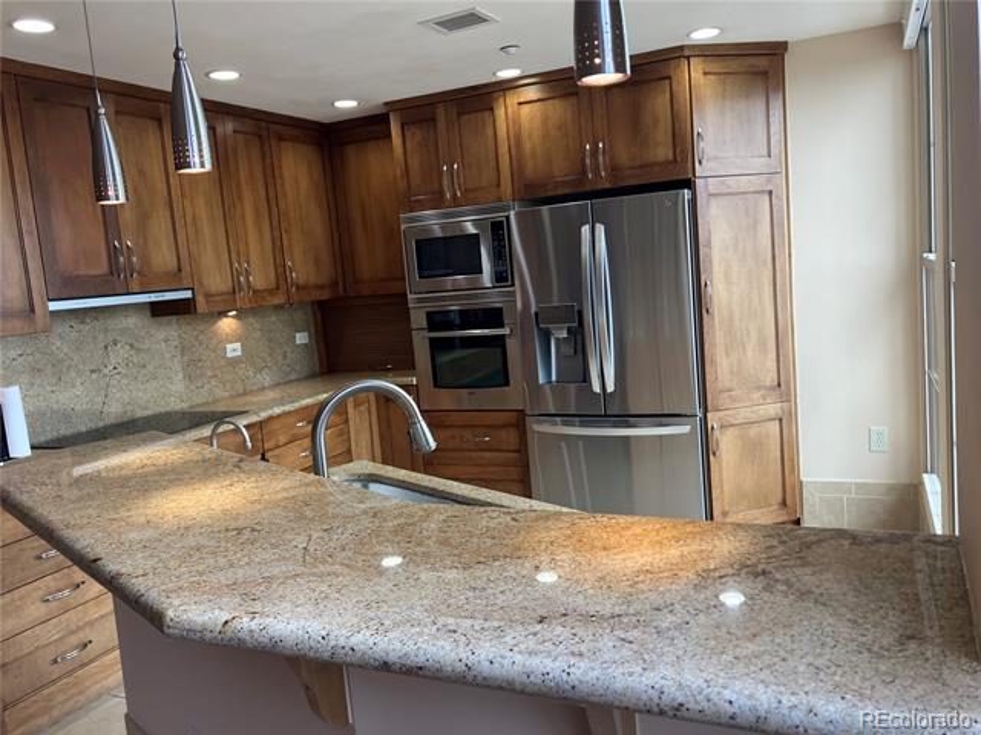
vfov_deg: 49.7
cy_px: 368
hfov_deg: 63.4
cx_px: 490
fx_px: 794
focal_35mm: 28
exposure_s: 1/120
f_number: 1.8
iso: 50
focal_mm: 3.99
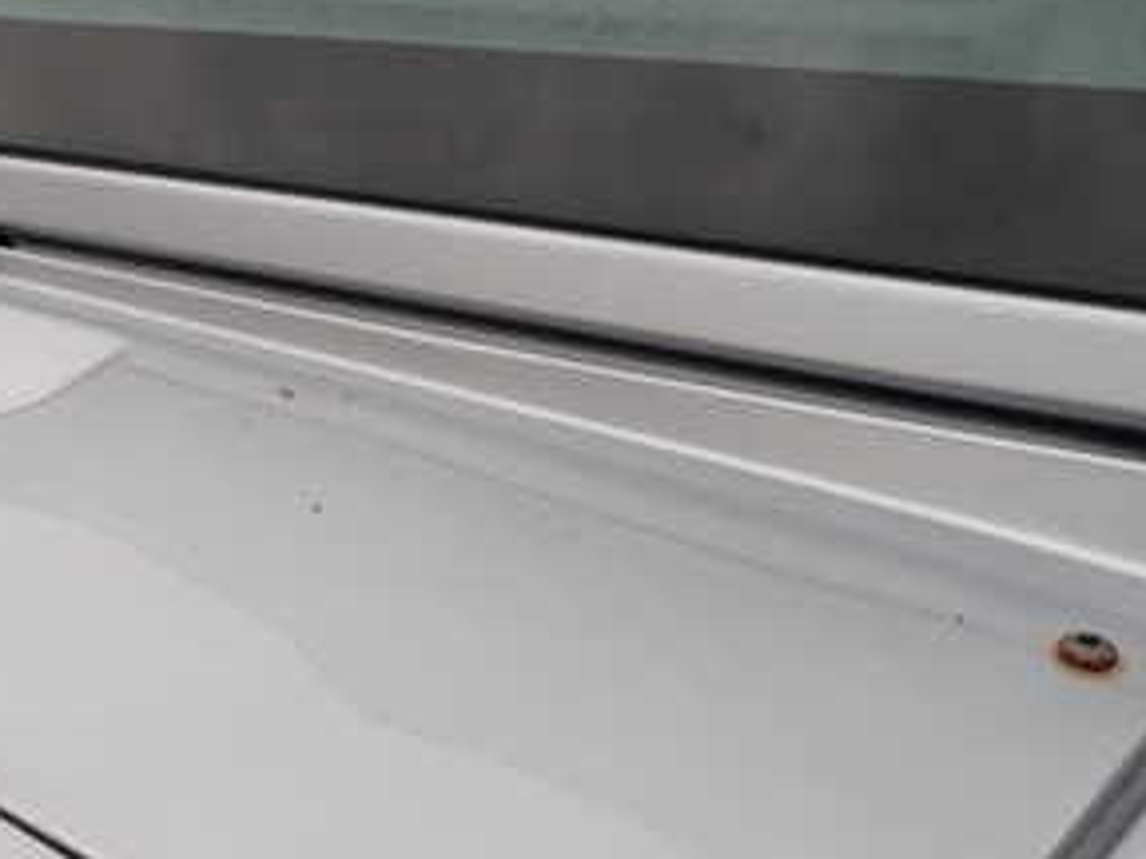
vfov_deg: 28.0
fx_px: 1722
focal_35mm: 52
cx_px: 183
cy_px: 422
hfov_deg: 35.3
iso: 100
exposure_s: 1/320
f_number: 2.8
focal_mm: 4.5
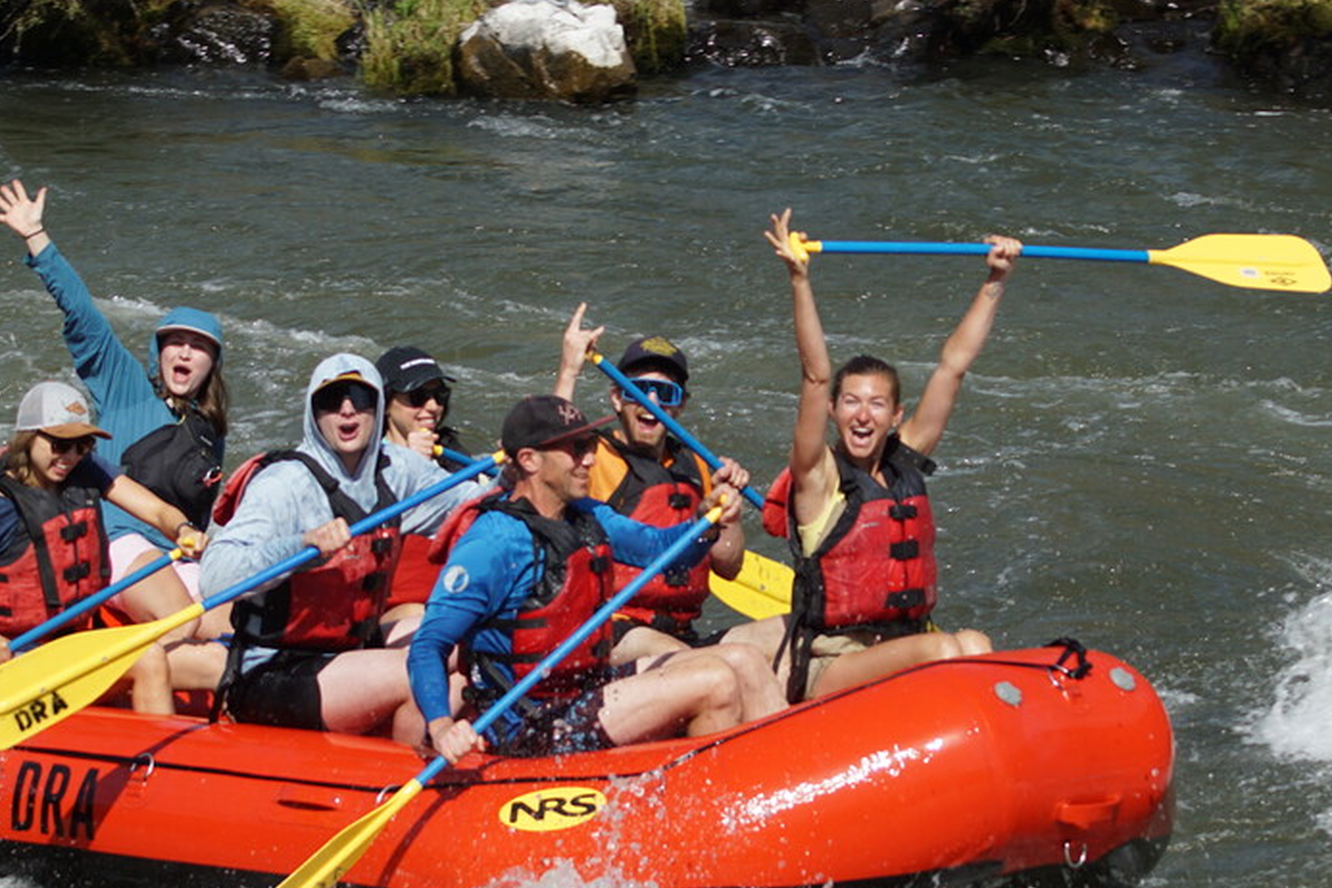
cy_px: 563
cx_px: 655
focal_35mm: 195
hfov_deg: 10.6
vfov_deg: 7.0
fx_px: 7209
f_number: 6.3
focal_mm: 75
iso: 100
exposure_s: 1/400
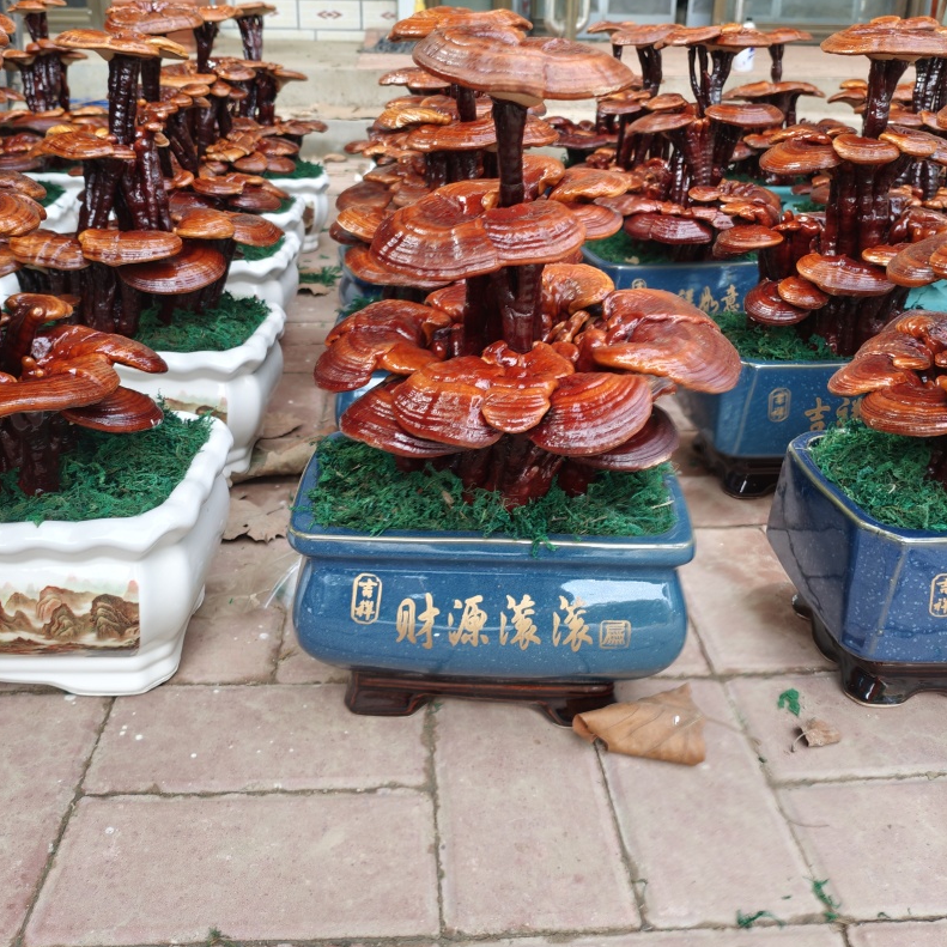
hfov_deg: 52.5
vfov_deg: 52.3
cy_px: 392
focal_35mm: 31
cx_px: 475
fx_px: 959
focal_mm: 4.94
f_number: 1.5
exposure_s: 1/100
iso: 80
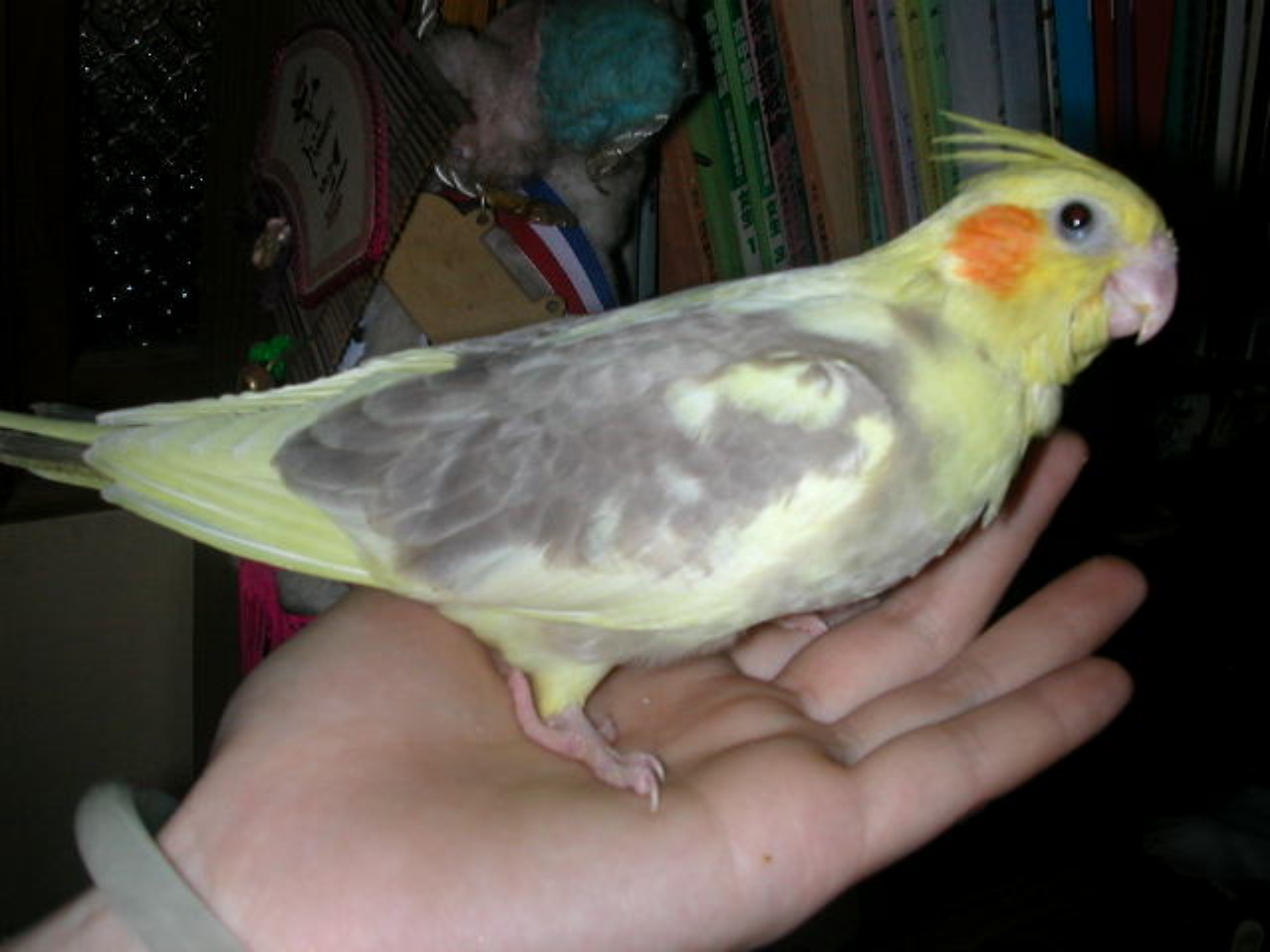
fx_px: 1357
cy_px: 476
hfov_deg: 50.1
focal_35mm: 37
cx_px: 635
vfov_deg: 38.7
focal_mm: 5.6
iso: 100
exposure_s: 1/59.9
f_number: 4.5
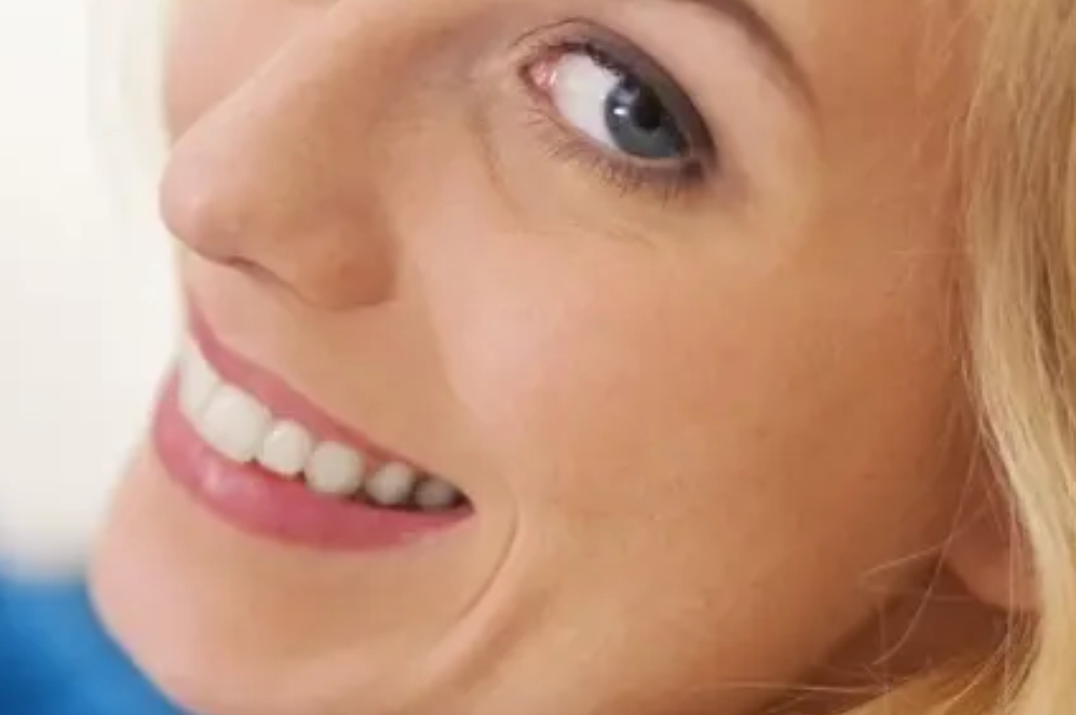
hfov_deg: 11.4
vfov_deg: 7.7
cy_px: 269
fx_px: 5286
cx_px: -147
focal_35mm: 177
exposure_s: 1/125
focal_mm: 50
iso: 100
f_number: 1.8
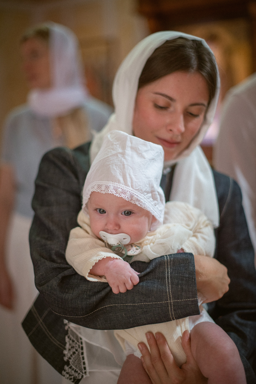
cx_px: 128
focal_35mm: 50
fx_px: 533
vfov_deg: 39.6
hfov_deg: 27.0
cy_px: 192
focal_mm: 50
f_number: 1.4
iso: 640
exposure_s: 1/250
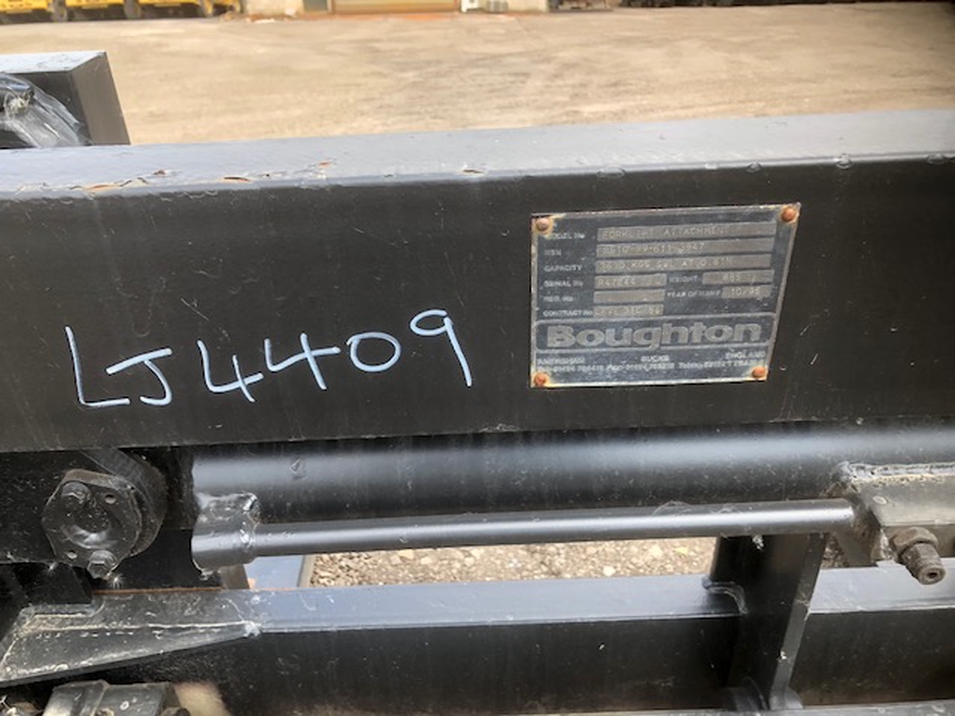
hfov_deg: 63.4
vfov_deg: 49.7
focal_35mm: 28
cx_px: 478
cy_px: 358
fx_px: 772
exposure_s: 1/175
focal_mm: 3.99
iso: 20
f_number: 1.8
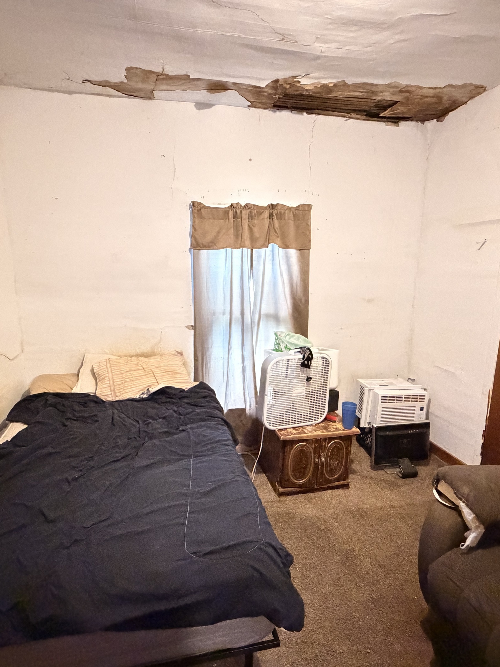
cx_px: 232
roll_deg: +0.4
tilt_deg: -10.4
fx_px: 366
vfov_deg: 84.7
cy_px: 337
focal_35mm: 19
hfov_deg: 68.6
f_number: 2.2
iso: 1600
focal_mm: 2.22
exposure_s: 1/40
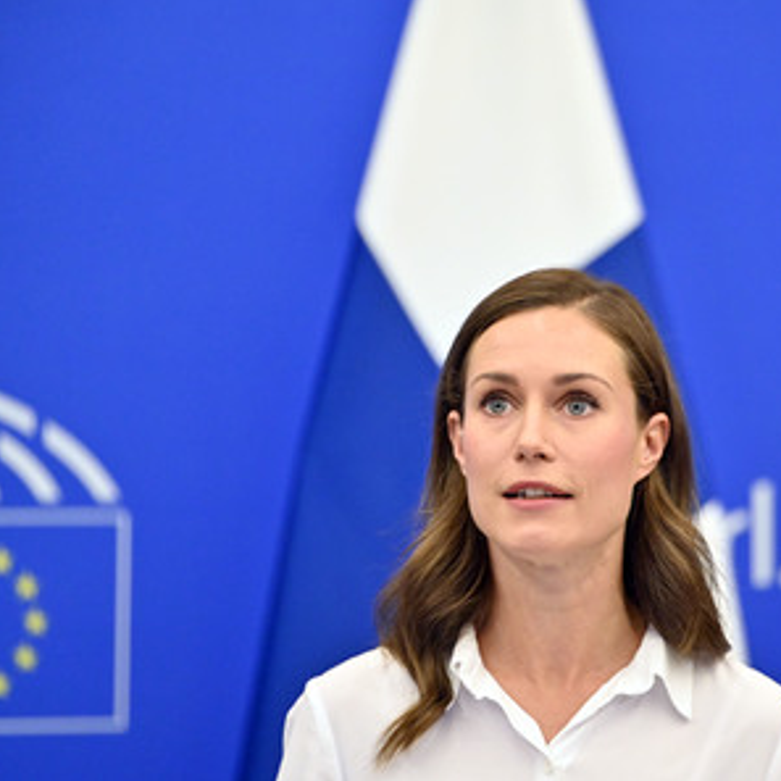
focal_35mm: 258
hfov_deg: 6.8
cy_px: 389
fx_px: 6586
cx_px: 548
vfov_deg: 6.8
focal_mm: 200
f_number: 2.8
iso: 5000
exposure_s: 1/800
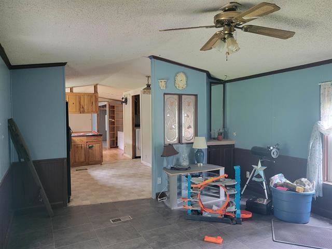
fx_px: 249
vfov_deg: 53.1
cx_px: 166
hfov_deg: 67.3
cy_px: 124
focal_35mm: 26
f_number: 1.8
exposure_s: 1/24
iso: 640
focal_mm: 5.4
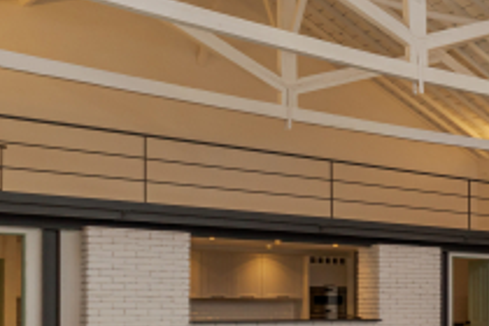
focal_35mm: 54
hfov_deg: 22.2
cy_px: 307
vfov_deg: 24.2
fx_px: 733
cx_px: 879
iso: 200
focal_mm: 12
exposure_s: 1/25
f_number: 8
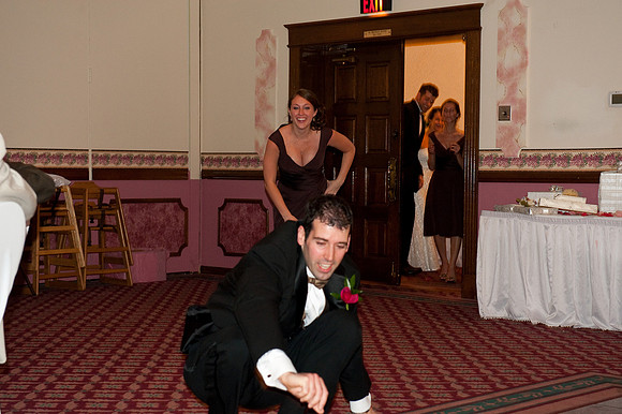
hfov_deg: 28.9
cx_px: 311
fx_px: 1209
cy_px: 207
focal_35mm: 70
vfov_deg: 19.4
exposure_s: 1/60
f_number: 5.6
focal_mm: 70
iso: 1600
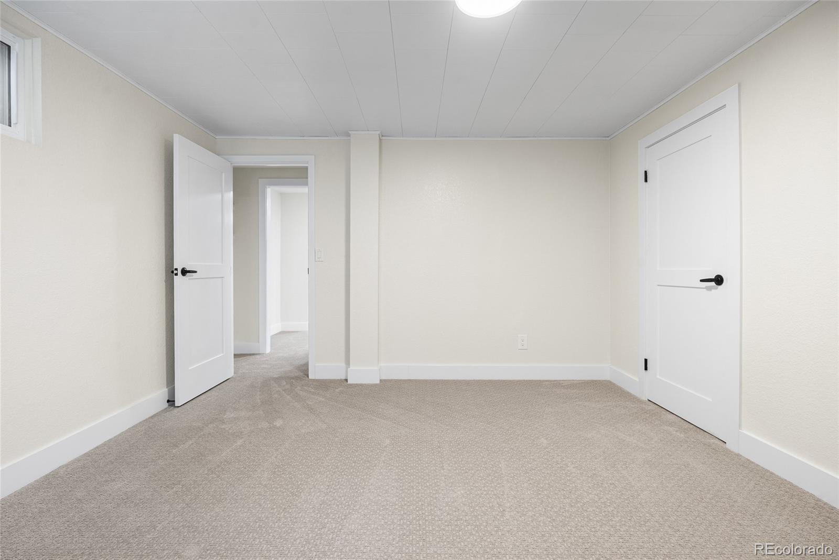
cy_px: 280
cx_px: 420
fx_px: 373
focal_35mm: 16
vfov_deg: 73.8
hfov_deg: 96.7
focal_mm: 16
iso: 200
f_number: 8
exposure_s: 1/2.5
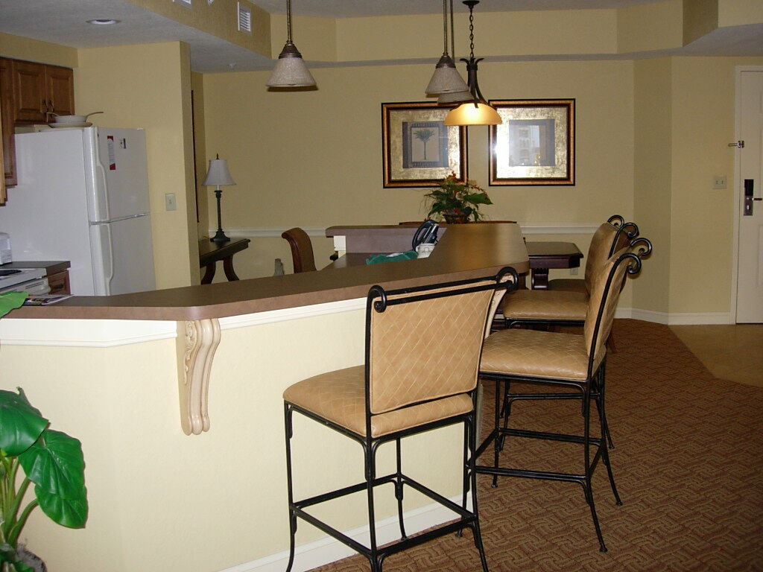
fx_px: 838
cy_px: 286
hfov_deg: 49.0
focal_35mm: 38
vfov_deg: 37.7
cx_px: 382
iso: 122
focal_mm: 7.8
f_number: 2.8
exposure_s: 1/98.7
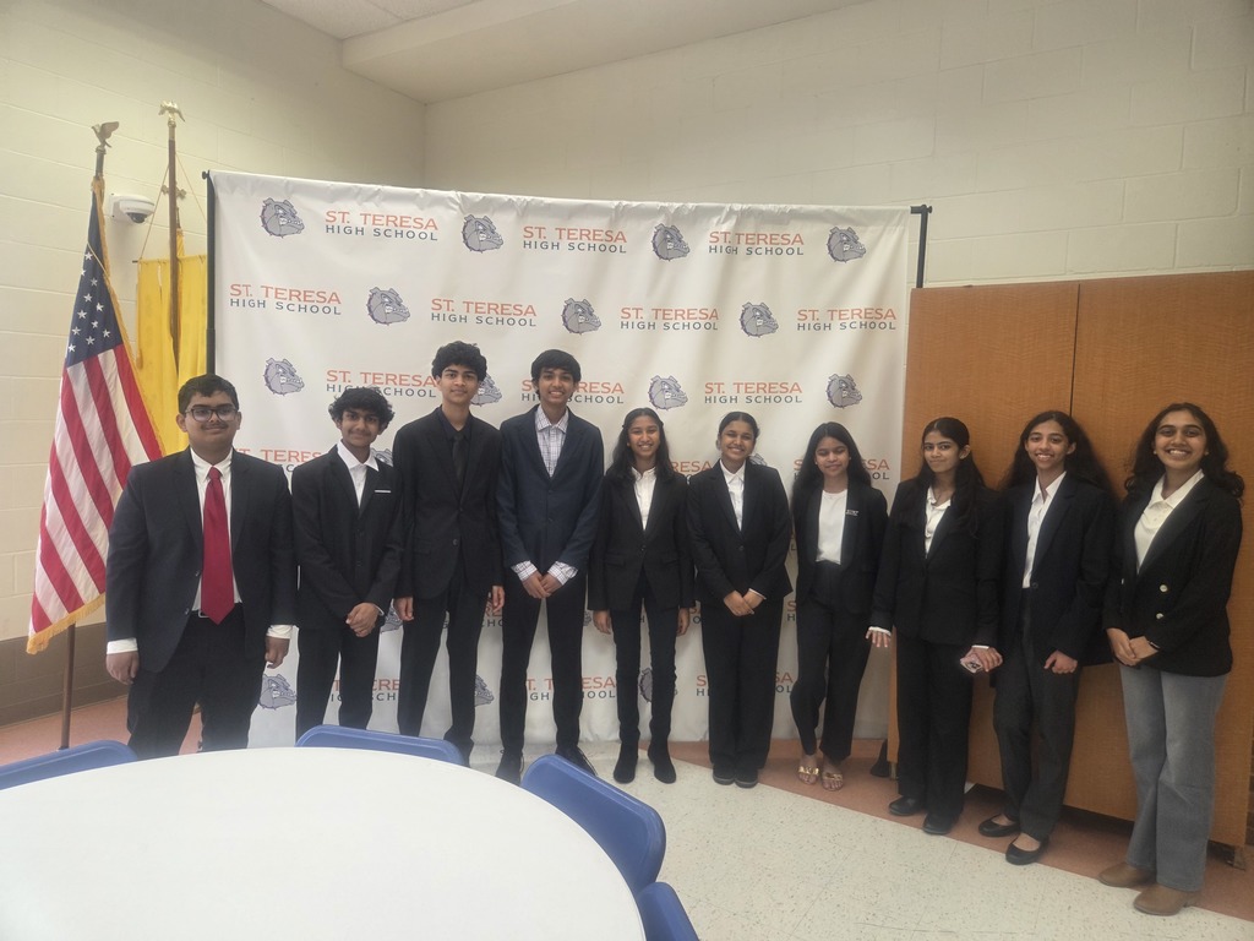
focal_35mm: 23
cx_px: 627
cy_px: 470
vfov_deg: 58.9
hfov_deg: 73.9
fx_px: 833
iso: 125
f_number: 1.8
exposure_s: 1/120
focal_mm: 5.4
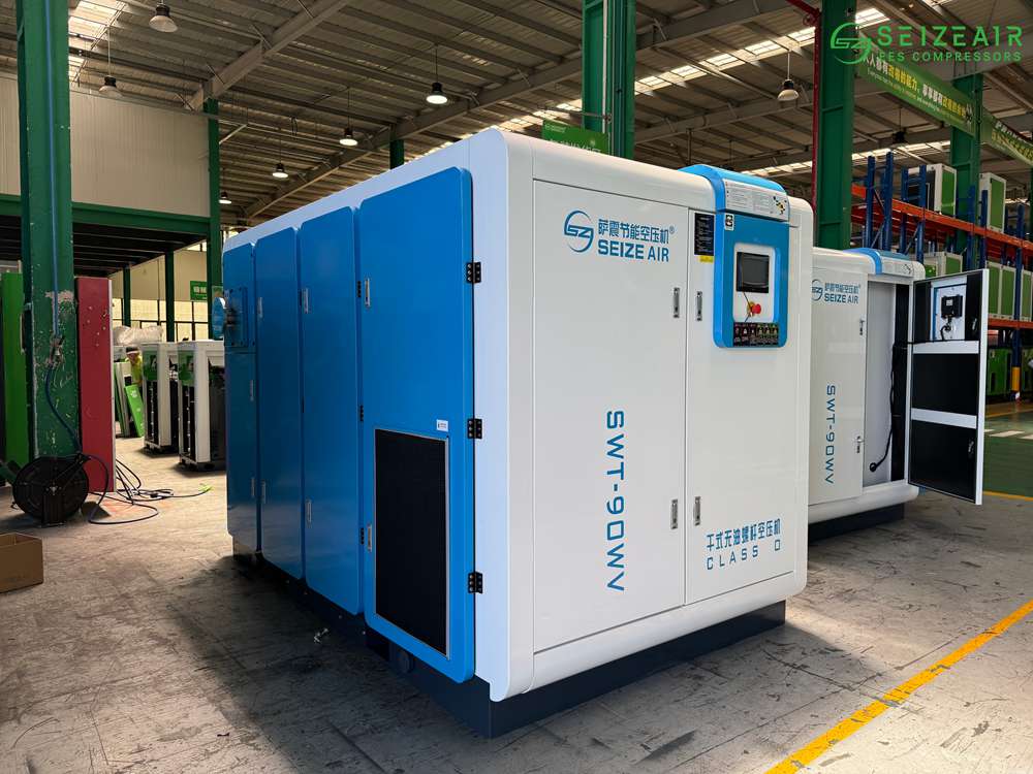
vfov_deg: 56.8
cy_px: 387
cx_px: 516
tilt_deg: -3.0
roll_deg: +1.2
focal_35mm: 24
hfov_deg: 71.6
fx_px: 716
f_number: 1.78
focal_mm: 6.76
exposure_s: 1/280
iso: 80
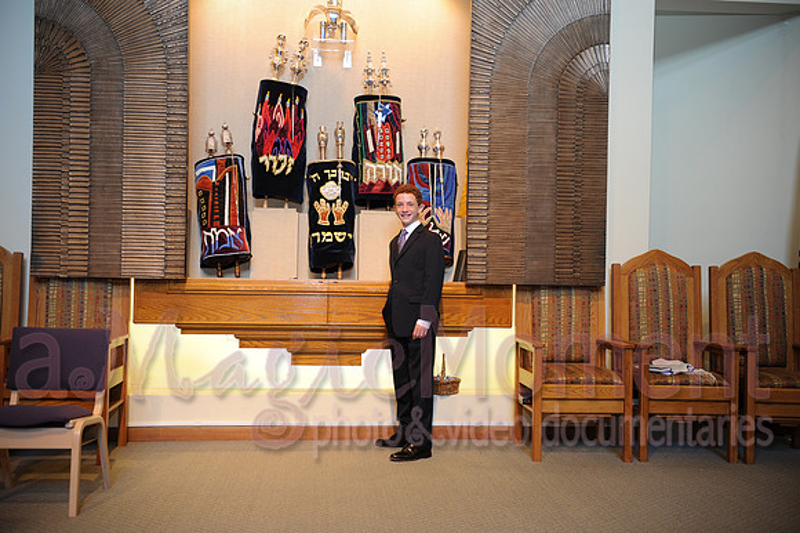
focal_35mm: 38
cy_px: 266
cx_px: 400
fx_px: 844
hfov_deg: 50.7
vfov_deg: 35.0
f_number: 3.5
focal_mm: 38
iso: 500
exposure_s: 1/50
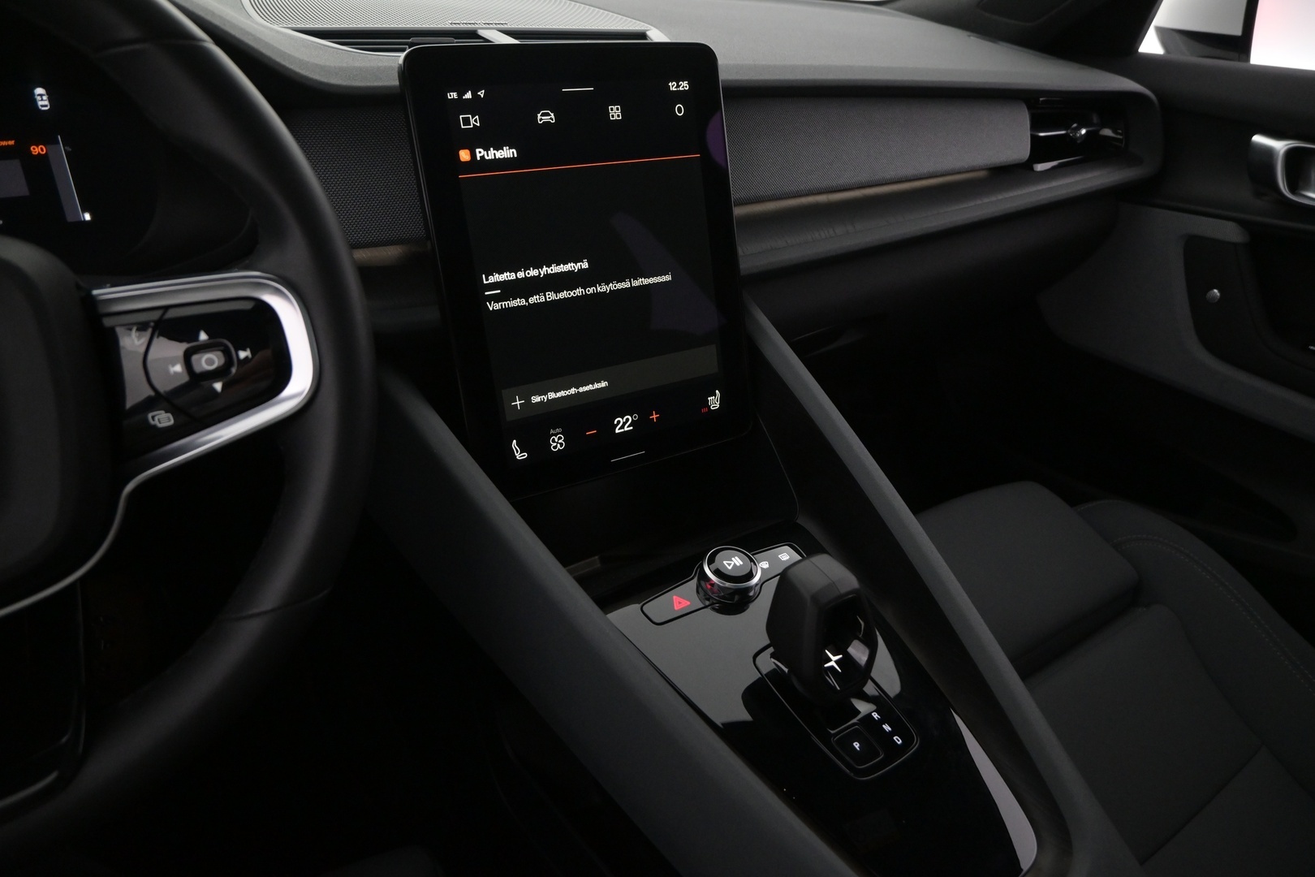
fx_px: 877
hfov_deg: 73.7
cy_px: 438
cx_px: 658
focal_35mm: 24
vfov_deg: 53.1
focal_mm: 16
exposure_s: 1/60
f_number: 4
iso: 2500
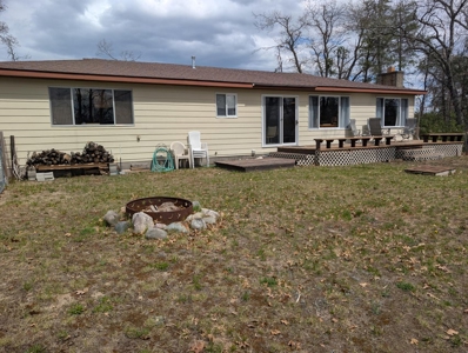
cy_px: 176
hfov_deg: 71.5
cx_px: 234
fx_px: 325
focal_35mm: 24
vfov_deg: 57.0
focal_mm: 6.9
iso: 18
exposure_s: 1/1587
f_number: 1.68
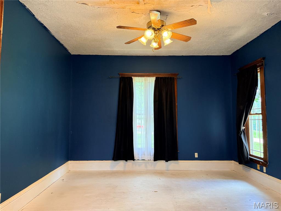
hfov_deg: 71.6
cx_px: 140
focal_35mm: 24
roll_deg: +0.2
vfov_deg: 56.8
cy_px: 106
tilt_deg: +4.9
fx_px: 195
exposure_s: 1/120
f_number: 1.78
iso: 250
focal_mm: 6.76
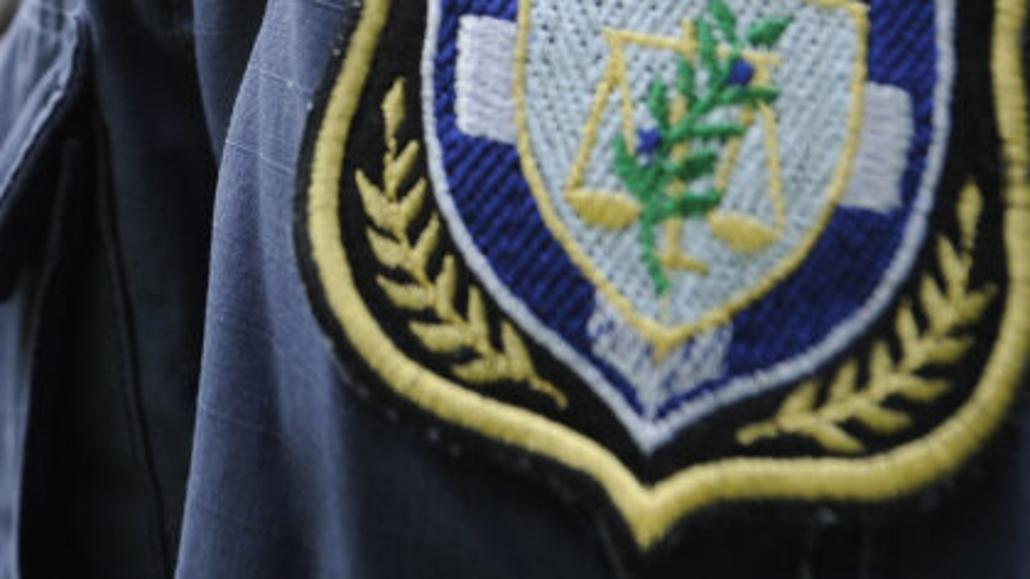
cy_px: -166
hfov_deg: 38.8
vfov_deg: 21.3
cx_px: 184
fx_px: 1393
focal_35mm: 51
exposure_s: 1/200
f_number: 5
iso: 400
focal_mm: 20
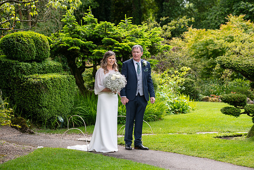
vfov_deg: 13.0
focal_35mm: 105
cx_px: 127
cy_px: 85
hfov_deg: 19.5
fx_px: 741
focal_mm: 105
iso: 200
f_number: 3.5
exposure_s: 1/400
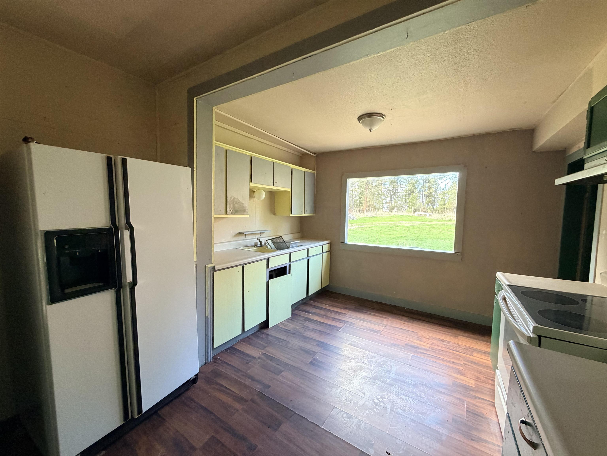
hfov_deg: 102.1
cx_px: 304
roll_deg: -0.5
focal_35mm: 14
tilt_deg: -3.6
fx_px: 245
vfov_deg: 85.7
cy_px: 228
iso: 320
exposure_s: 1/73
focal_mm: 2.22
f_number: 2.2
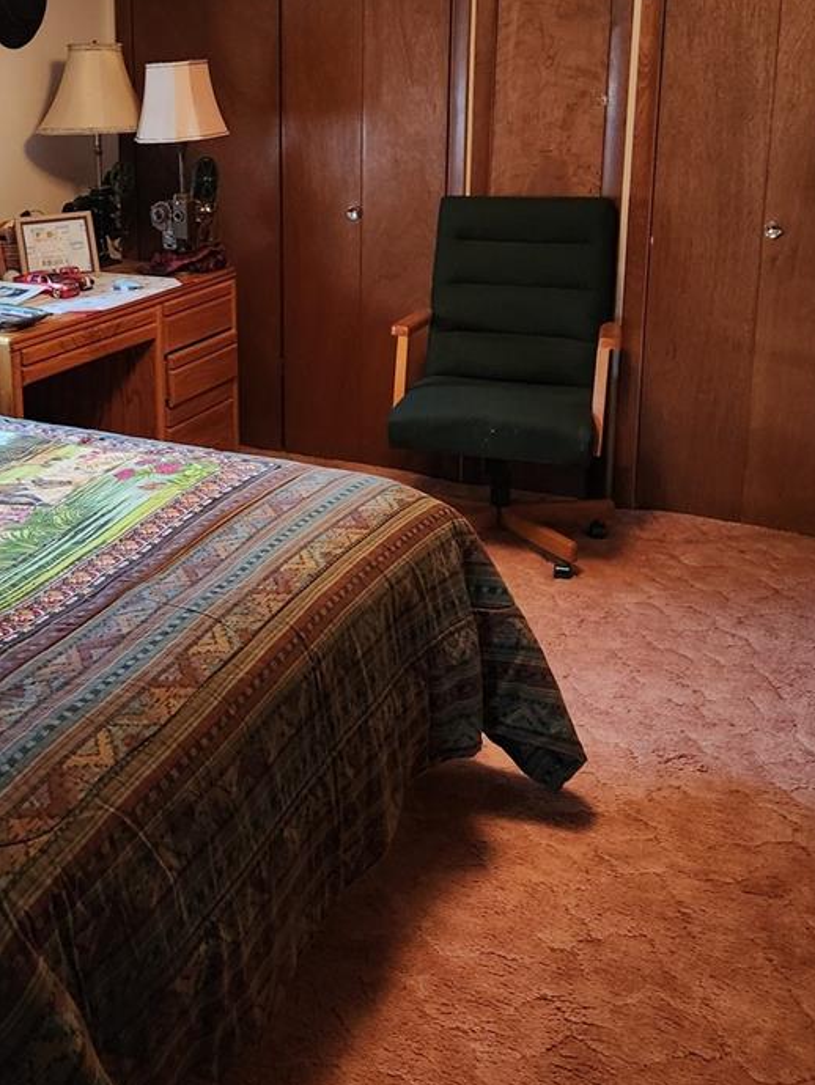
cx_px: 127
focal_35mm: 40
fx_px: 1255
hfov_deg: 34.5
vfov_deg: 45.7
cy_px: 326
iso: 640
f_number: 1.8
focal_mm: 5.4
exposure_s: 1/30
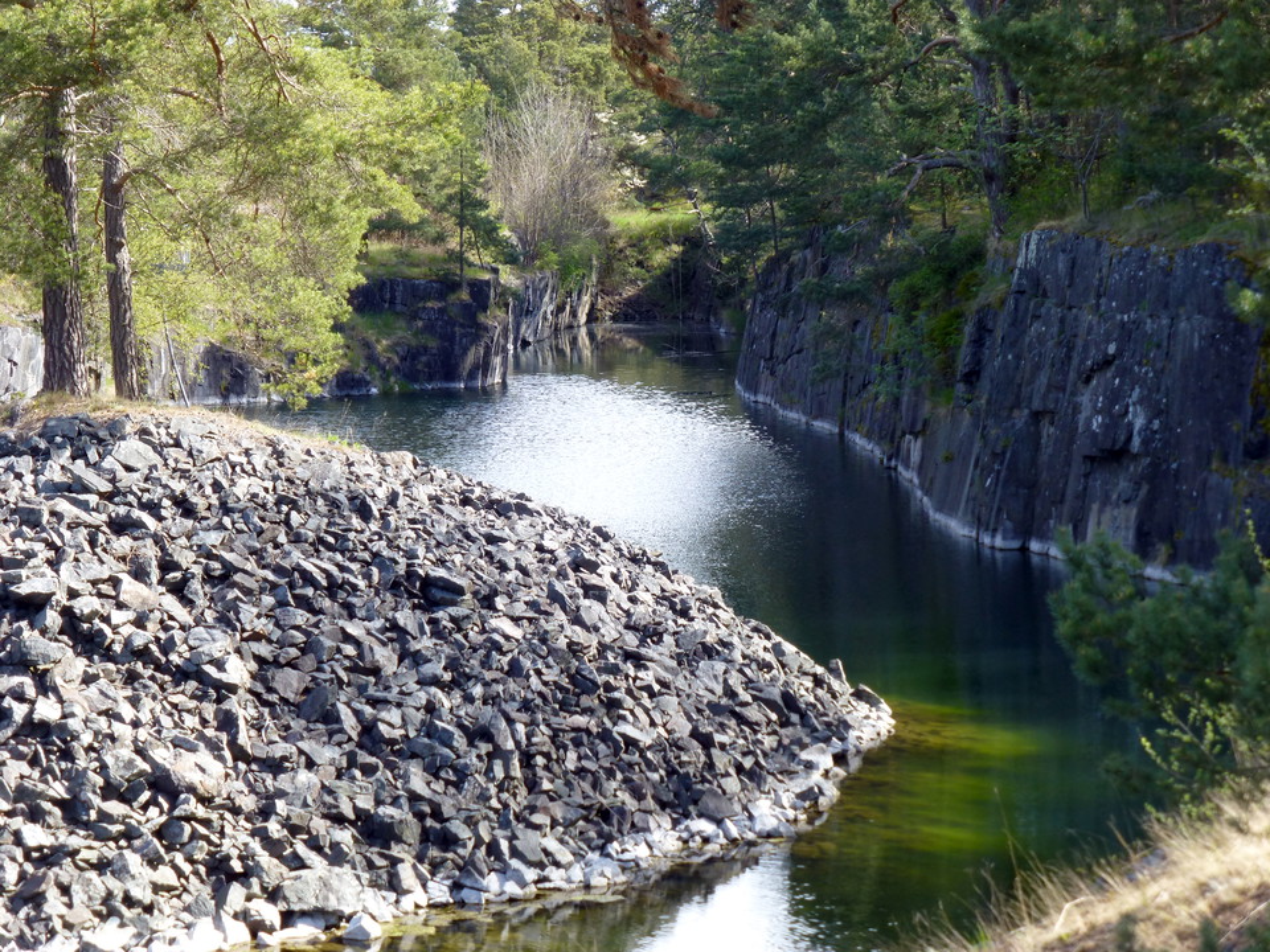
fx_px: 3999
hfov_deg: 18.0
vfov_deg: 13.6
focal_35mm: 109
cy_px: 476
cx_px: 635
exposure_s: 1/80
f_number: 5.3
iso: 100
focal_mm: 19.4
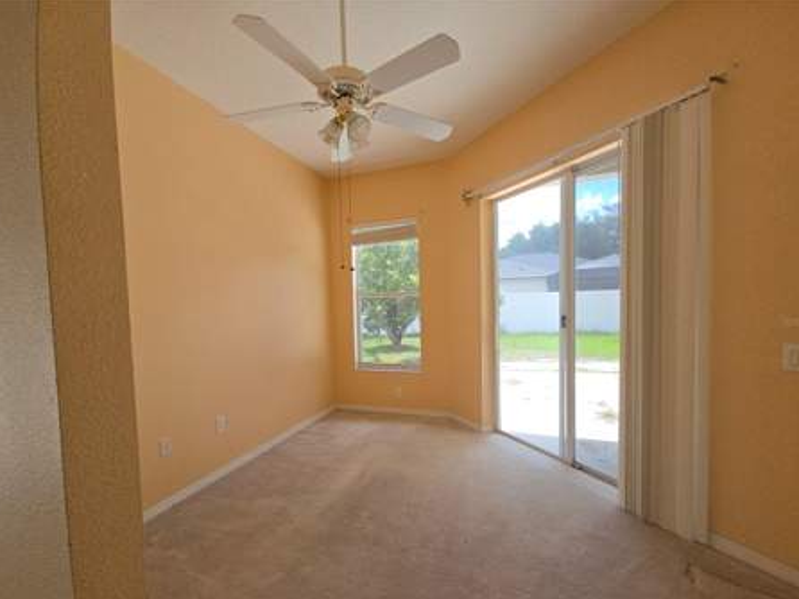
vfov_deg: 85.5
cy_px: 321
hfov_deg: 102.1
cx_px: 401
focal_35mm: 14
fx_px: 323
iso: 80
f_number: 2.2
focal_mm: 2.2
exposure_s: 1/719
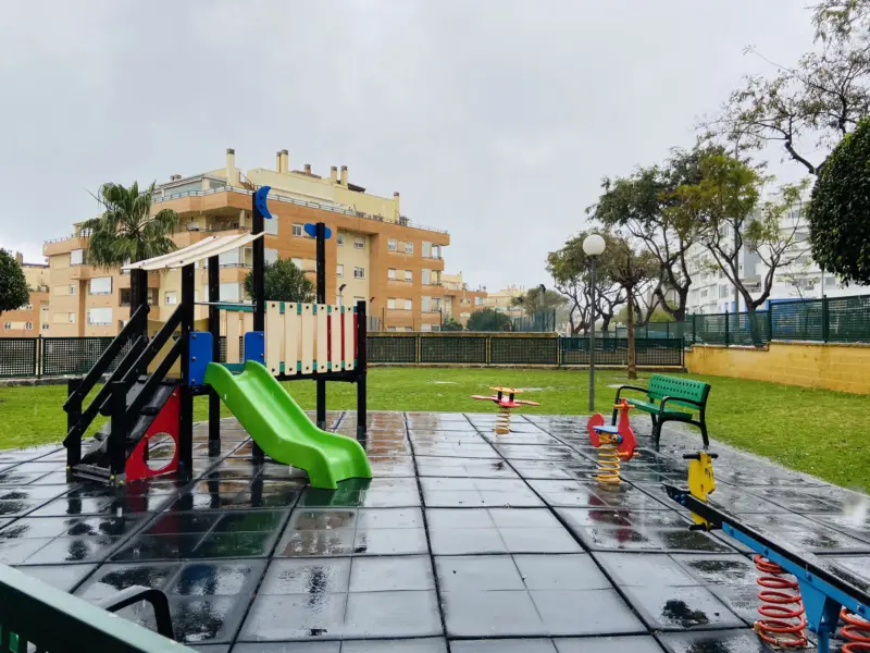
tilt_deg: +0.4
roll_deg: -1.3
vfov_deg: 53.1
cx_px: 435
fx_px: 653
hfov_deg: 67.3
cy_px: 326
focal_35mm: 26
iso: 32
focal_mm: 4.25
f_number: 1.8
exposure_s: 1/527
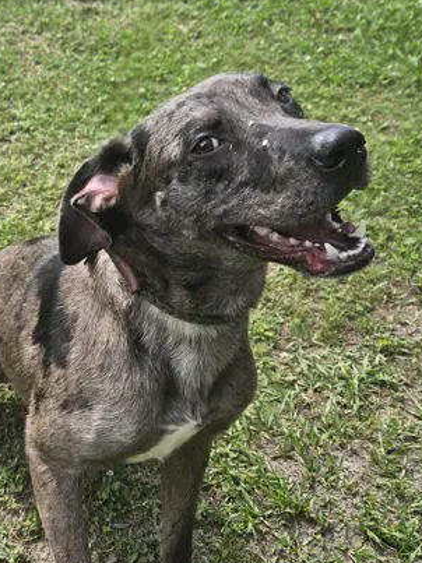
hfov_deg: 43.8
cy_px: 388
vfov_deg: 55.3
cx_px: 162
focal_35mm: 32
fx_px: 520
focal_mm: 5.4
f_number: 1.8
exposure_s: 1/2000
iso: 25
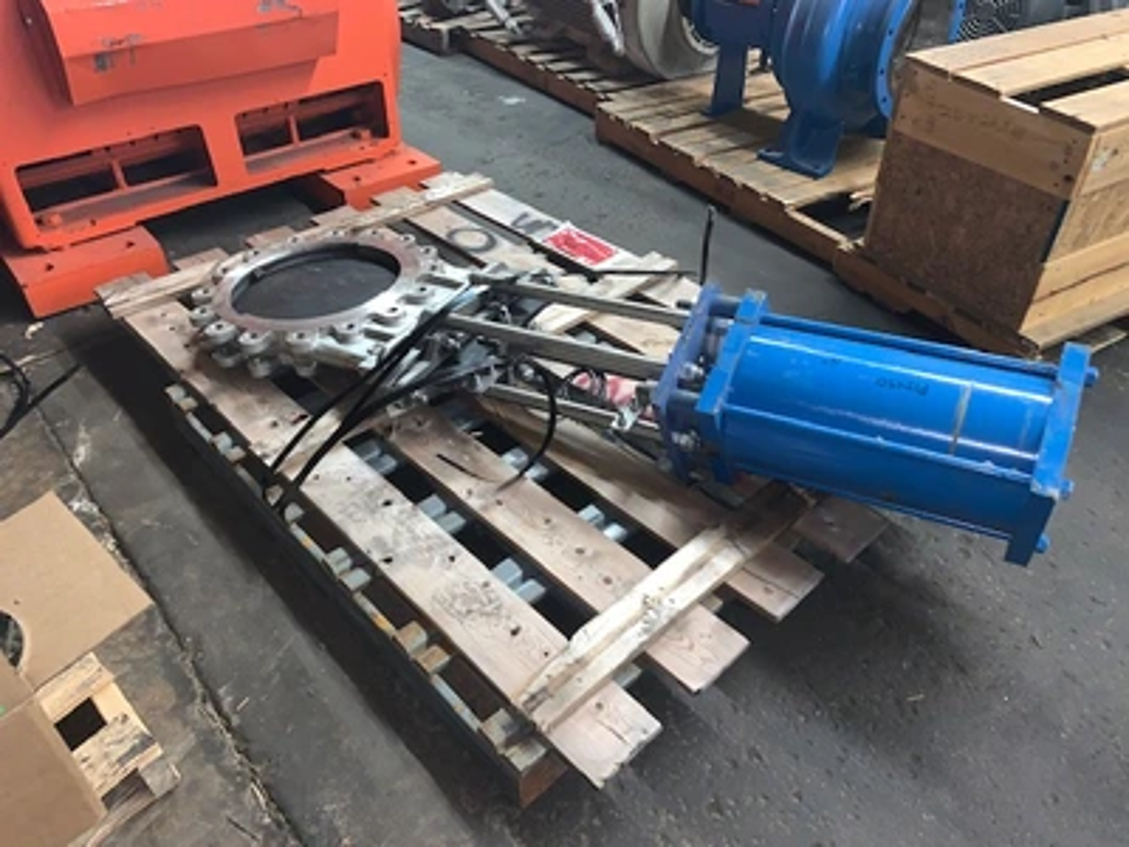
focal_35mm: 26
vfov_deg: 53.1
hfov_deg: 67.3
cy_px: 424
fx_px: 848
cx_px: 564
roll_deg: +0.5
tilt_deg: -38.2
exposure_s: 1/8
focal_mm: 4.25
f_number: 1.8
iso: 100
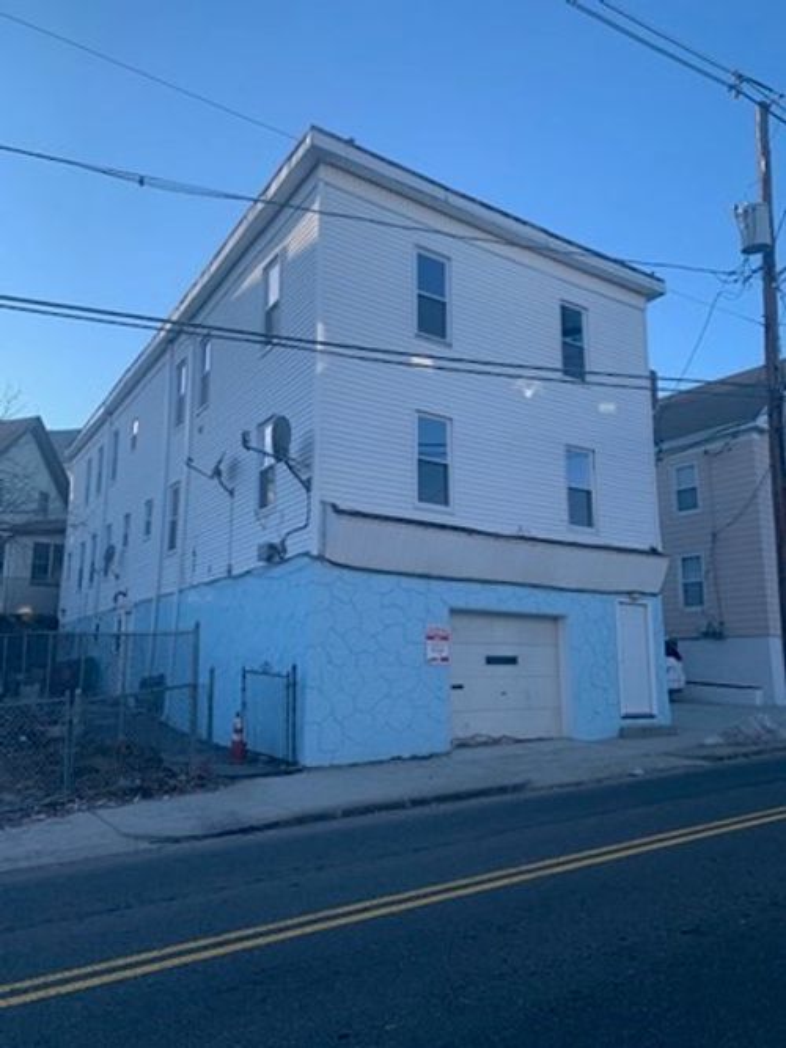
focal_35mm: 26
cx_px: 393
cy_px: 524
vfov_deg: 67.3
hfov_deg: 53.0
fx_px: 787
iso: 25
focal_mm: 4.25
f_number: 1.8
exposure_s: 1/616
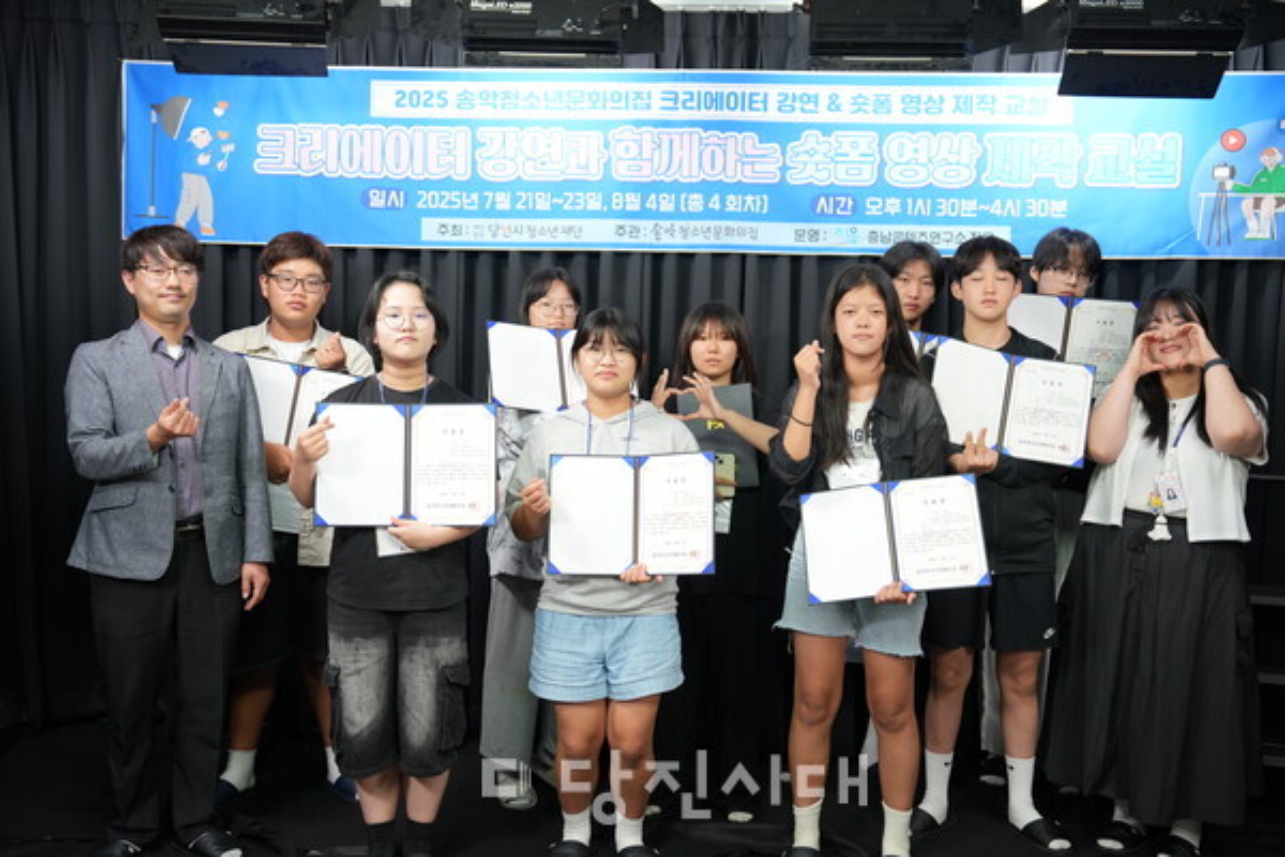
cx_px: 642
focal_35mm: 36
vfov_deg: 36.9
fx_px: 1285
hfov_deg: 53.1
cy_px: 428
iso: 200
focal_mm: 36
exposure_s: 1/60
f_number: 2.8
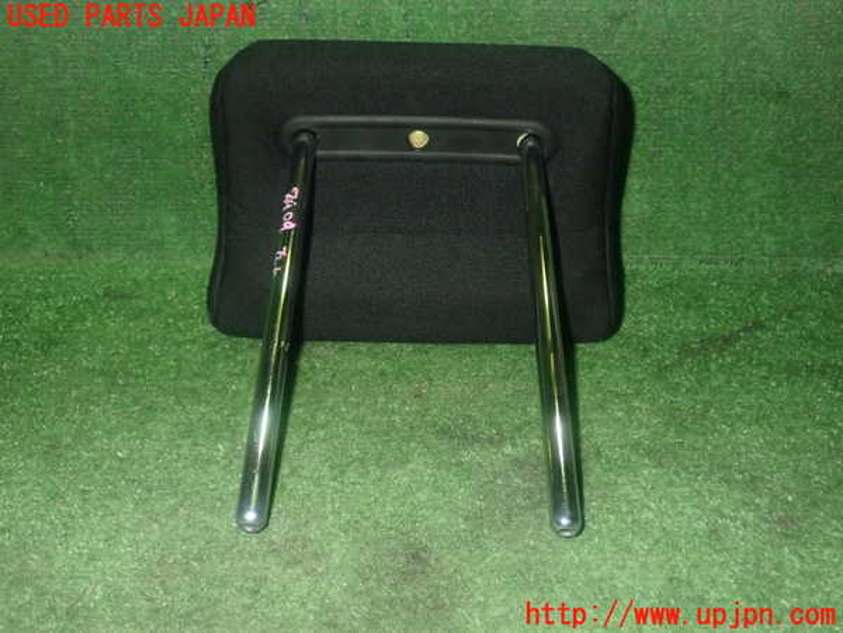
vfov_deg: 39.7
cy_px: 316
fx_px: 877
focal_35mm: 36
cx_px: 422
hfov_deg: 51.4
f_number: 7.1
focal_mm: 6.37
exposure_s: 1/40
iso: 640
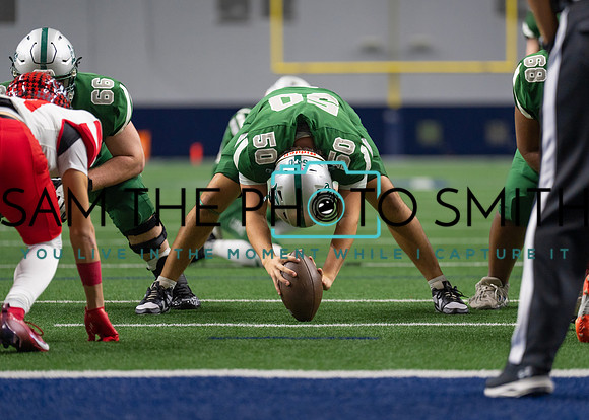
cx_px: 326
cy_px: 209
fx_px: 3606
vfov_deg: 6.7
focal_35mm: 216
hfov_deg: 9.3
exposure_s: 1/800
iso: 2000
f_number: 2.8
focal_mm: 194
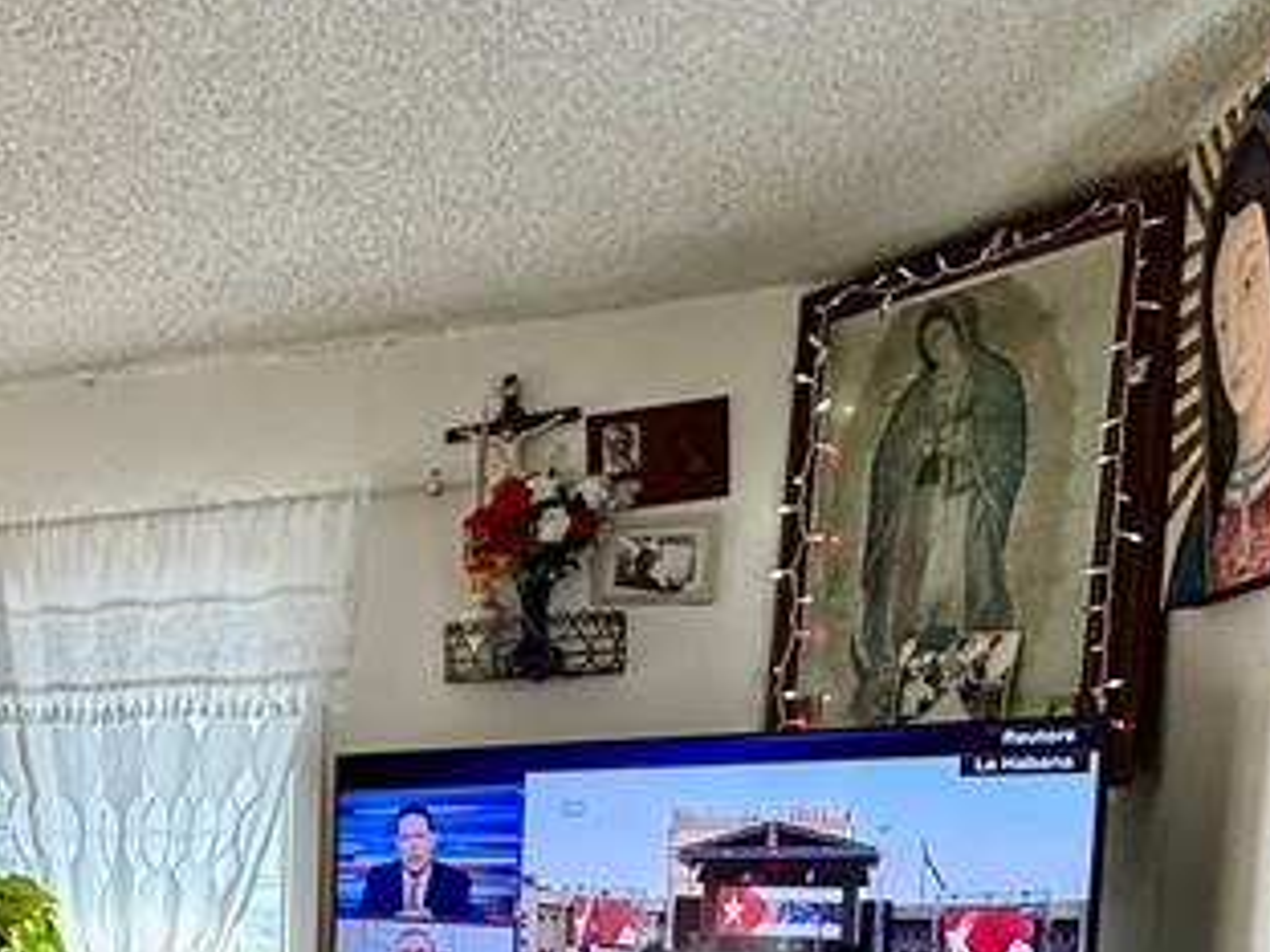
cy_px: 993
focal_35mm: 46
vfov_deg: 29.1
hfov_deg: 33.8
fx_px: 1688
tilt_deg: -4.4
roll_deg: +0.0
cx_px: -232
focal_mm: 2.22
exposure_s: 1/120
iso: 100
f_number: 2.2
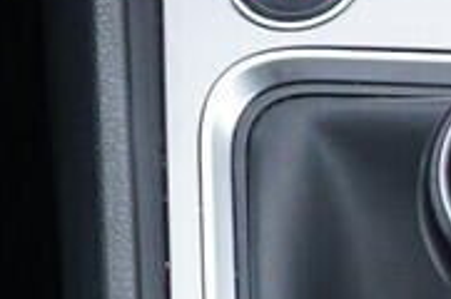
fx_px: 3589
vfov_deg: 4.7
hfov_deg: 7.1
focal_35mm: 287
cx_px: 690
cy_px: 401
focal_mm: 24
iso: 250
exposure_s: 1/40
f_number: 2.8
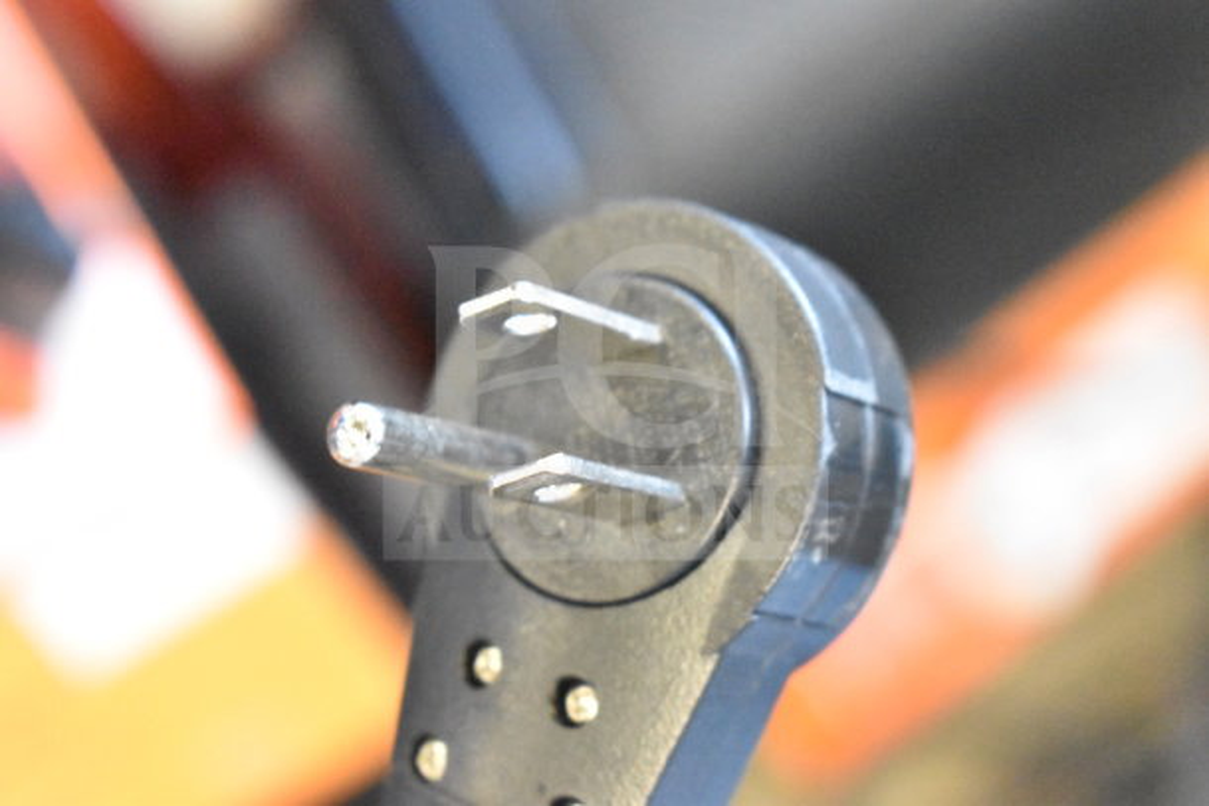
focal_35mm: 82
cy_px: 403
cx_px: 604
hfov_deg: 24.6
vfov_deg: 16.6
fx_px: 2771
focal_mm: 55
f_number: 5.6
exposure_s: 1/100
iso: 18000
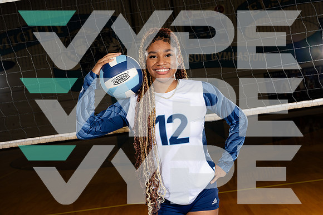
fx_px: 359
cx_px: 162
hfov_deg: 48.4
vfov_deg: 33.4
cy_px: 108
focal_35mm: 40
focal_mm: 40
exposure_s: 1/250
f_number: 5.6
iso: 250
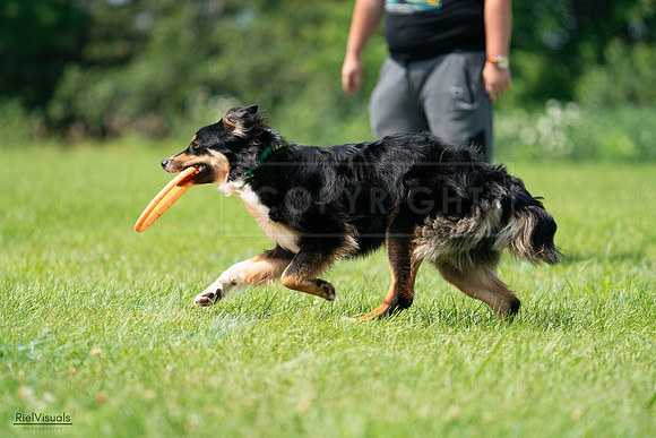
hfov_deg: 5.9
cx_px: 328
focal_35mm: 350
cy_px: 219
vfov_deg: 3.9
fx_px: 6379
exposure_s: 1/4000
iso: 1600
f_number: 6.3
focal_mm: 350
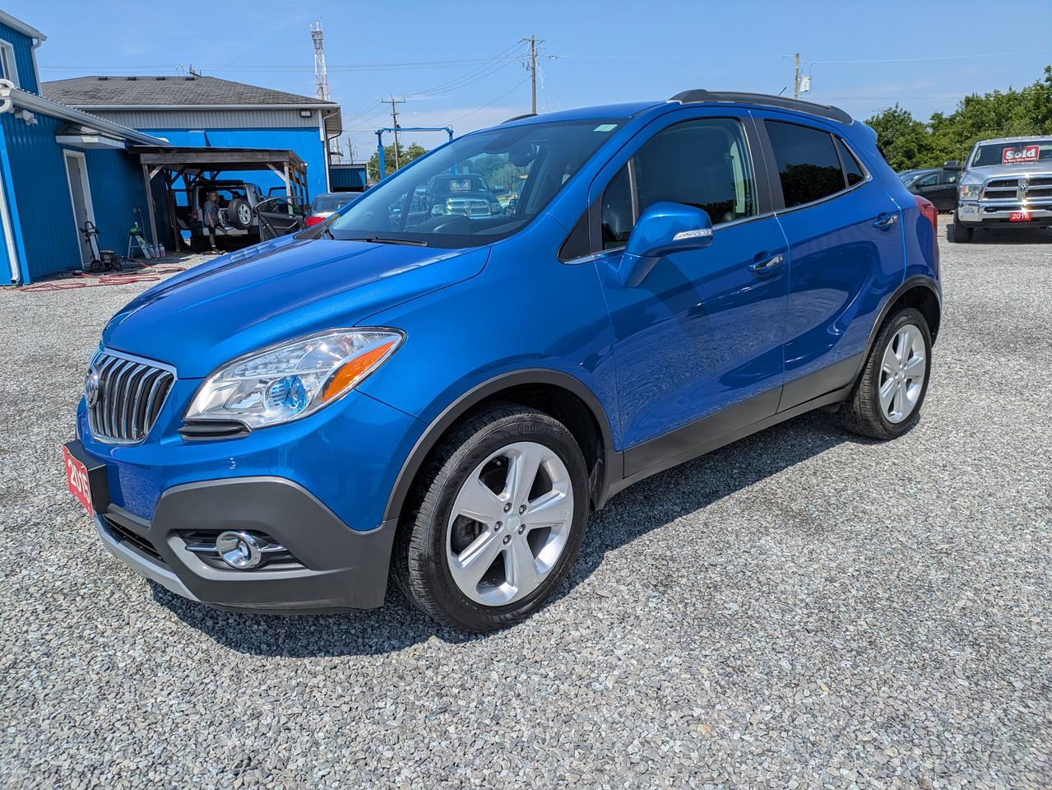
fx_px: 760
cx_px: 526
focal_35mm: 25
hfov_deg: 69.4
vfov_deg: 54.9
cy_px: 395
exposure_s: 1/2959
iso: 39
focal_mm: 5.43
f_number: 1.89
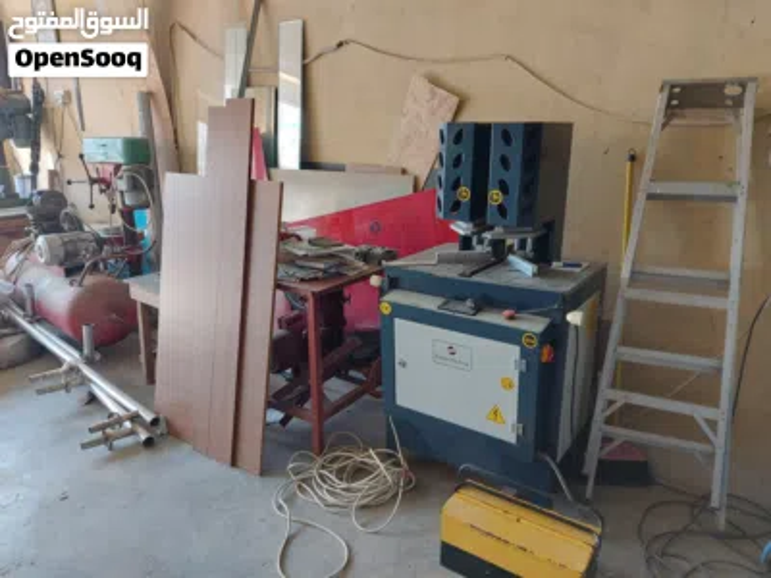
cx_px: 386
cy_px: 289
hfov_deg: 71.6
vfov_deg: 56.8
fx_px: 535
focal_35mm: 24
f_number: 1.8
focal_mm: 5.23
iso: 64
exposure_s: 1/50
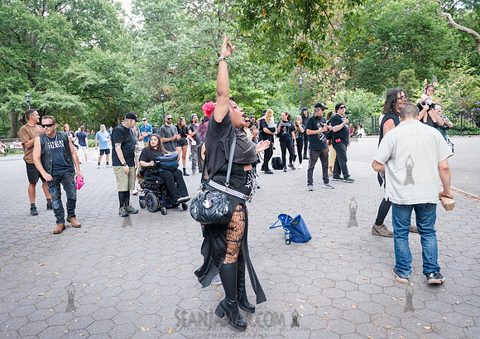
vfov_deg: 49.6
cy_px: 171
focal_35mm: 27
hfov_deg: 66.4
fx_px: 366
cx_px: 221
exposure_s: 1/400
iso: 2000
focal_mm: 24
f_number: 4
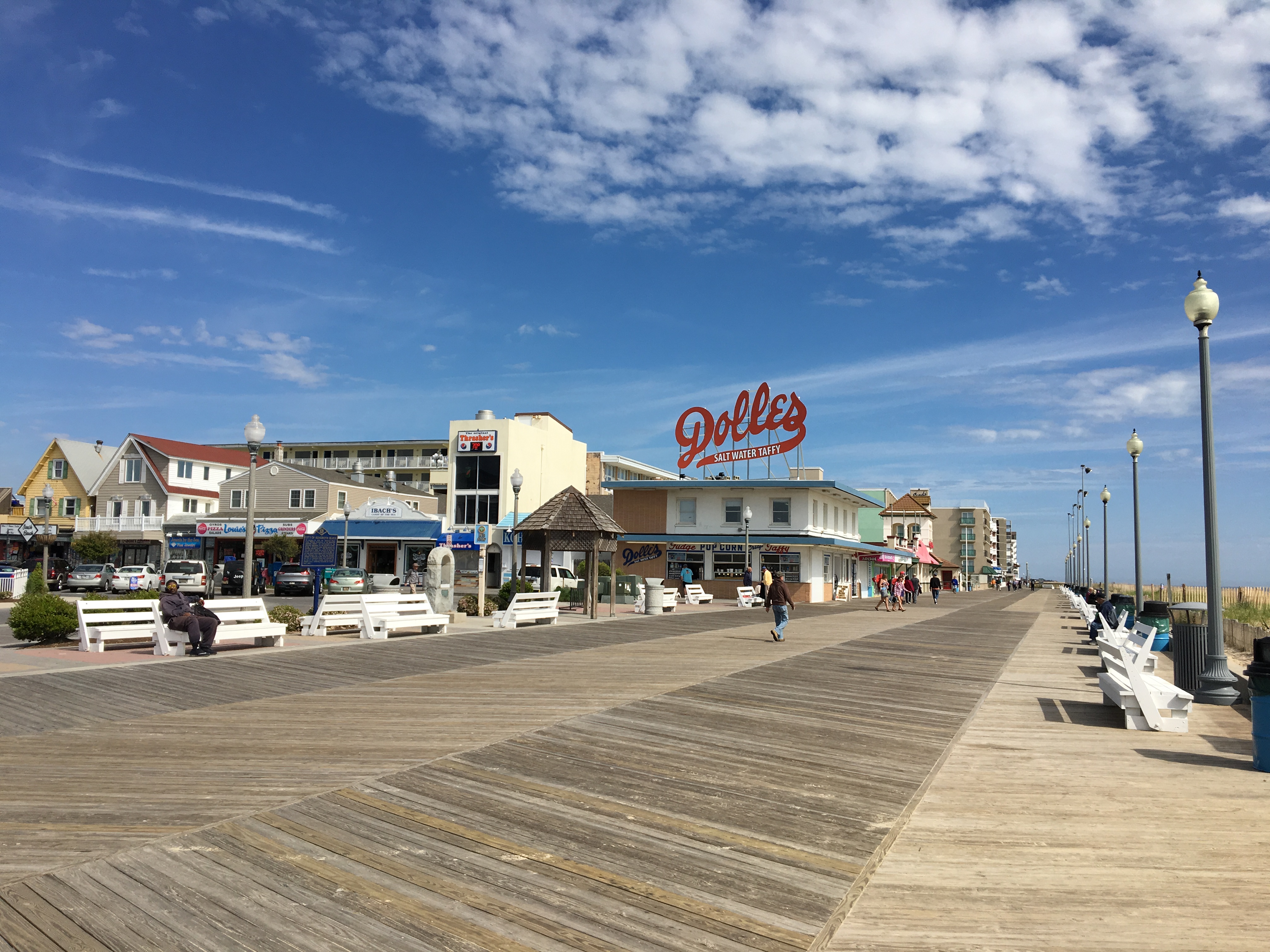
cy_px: 476
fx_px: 1064
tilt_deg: +4.5
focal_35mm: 29
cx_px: 635
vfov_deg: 48.2
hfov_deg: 61.7
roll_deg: -1.5
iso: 25
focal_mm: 4.15
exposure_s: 1/2849
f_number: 2.2
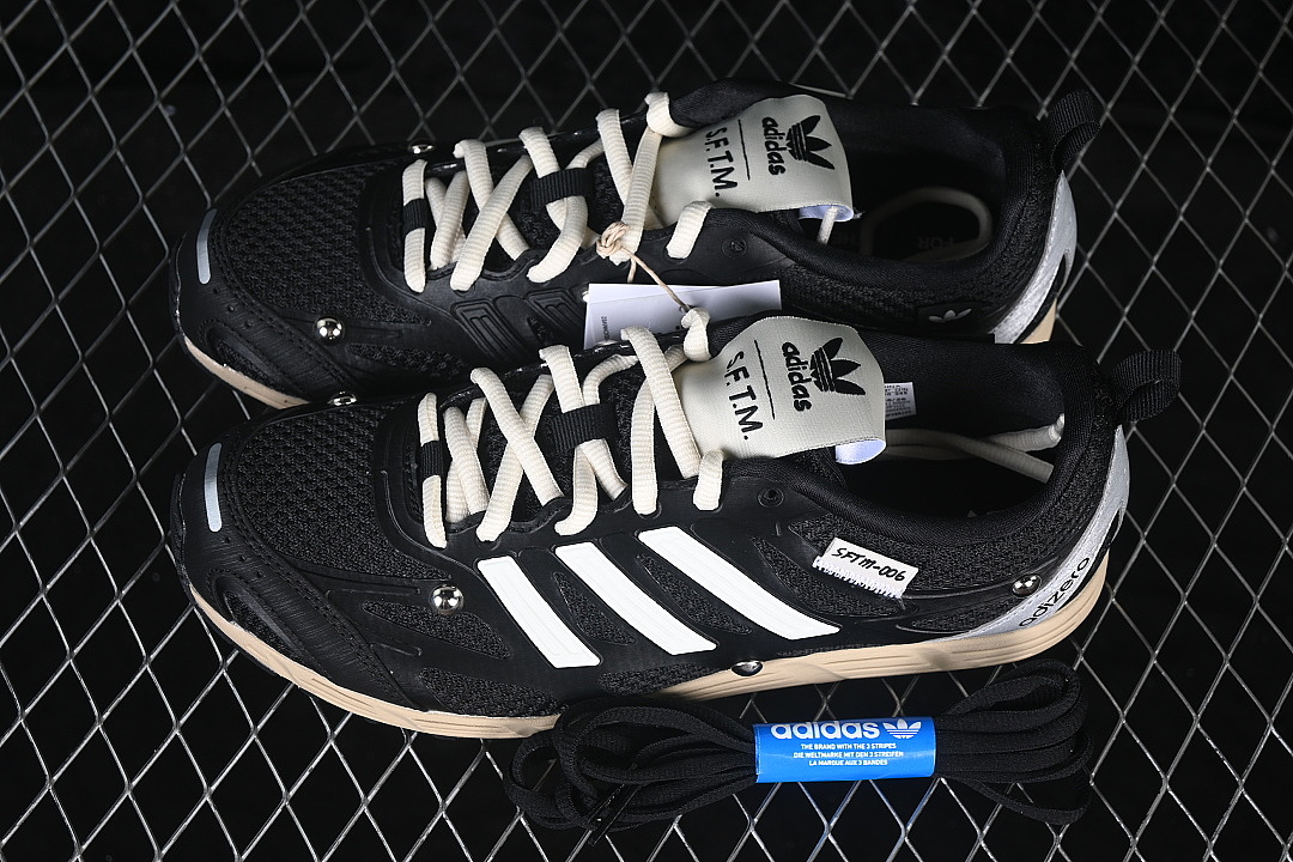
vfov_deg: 18.2
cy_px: 431
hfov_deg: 27.0
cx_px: 646
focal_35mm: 75
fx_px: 2694
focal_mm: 50
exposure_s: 1/60
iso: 160
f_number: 6.3
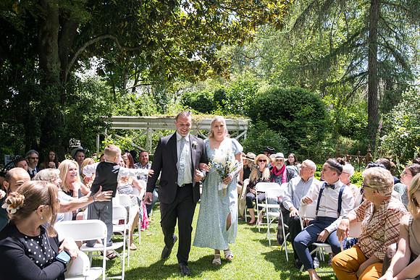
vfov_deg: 38.9
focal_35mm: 34
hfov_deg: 55.8
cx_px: 210
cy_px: 140
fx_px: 397
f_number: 6.3
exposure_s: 1/320
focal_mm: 34
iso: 400
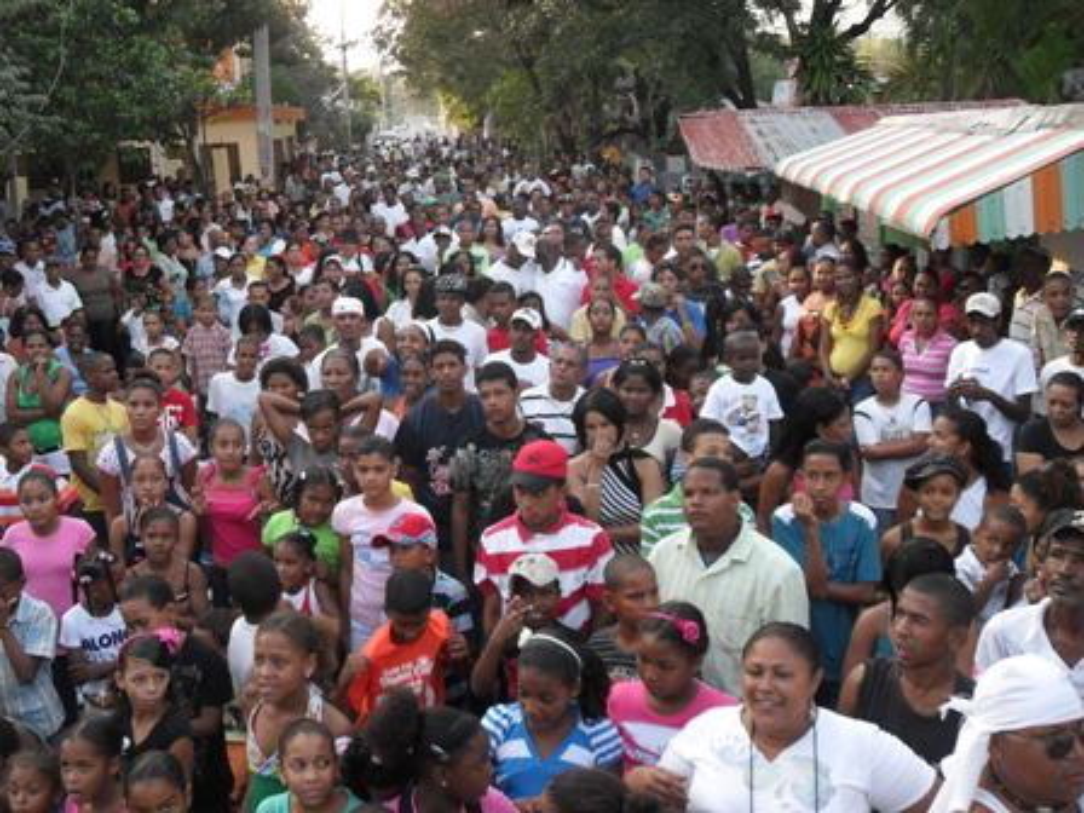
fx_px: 1096
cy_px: 406
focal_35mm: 35
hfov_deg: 52.6
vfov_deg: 40.7
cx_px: 542
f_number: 2.8
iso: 100
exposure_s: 1/90
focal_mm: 6.2
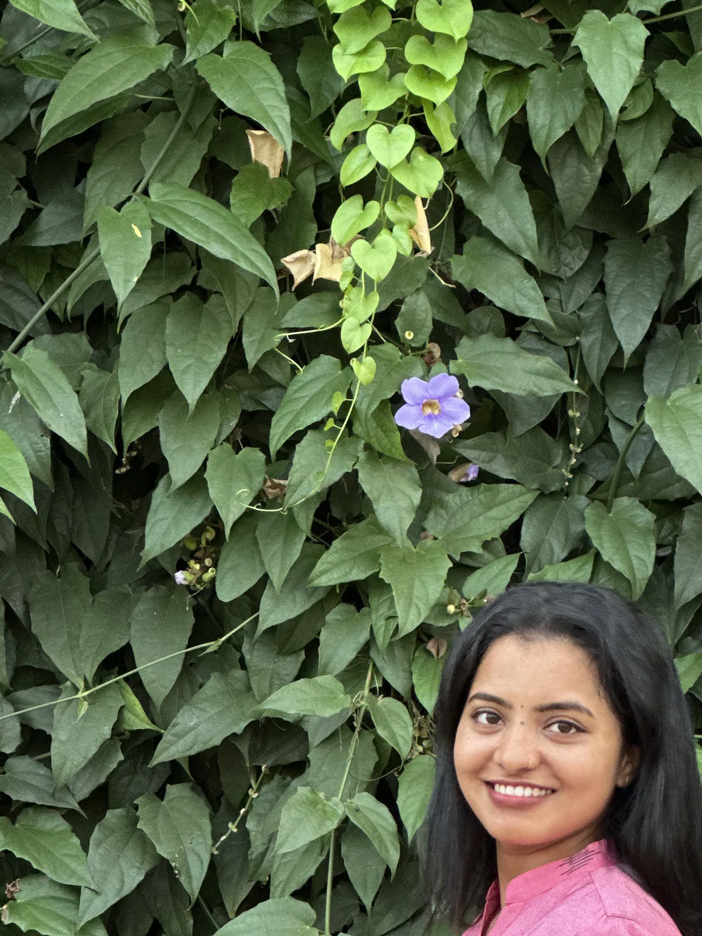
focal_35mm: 166
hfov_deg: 8.9
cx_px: 518
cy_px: 494
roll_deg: -0.9
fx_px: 4488
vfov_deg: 11.9
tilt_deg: +4.1
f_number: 2.8
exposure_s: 1/121
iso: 200
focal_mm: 9
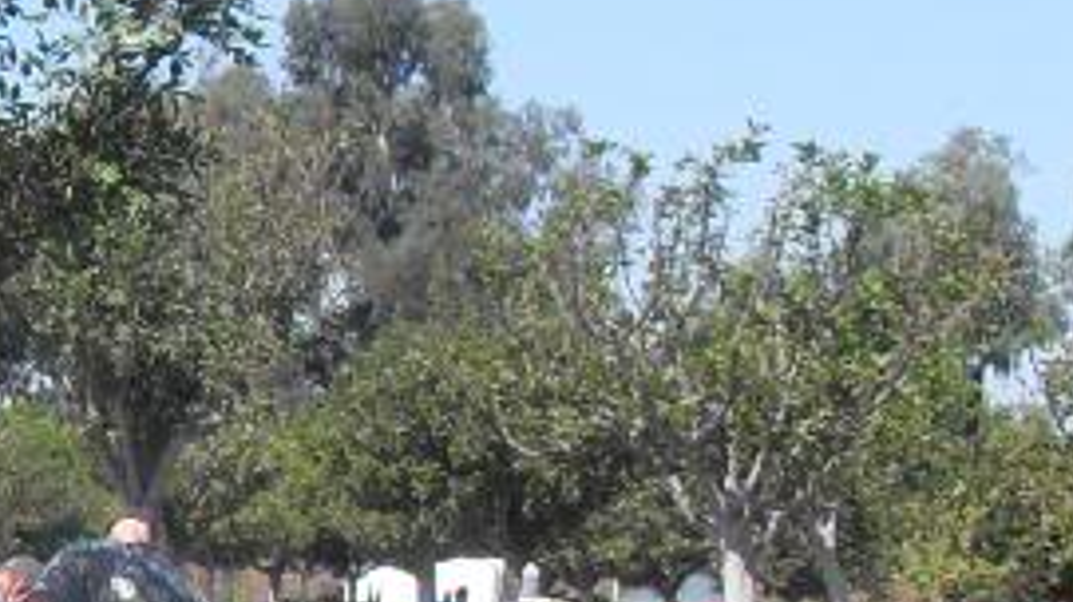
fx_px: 3980
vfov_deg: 8.6
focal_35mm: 140
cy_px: 444
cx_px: -301
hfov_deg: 14.7
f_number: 7
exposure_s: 1/180
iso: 80
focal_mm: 6.3
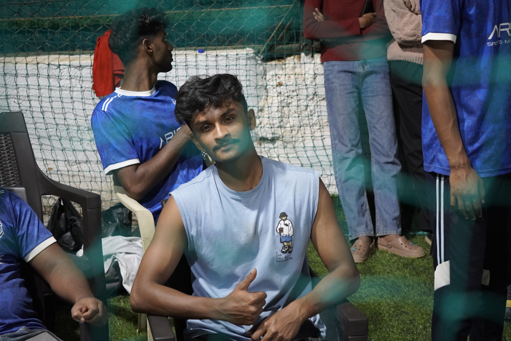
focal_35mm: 82
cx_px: 256
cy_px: 170
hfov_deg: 24.6
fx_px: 1172
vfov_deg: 16.6
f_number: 4.5
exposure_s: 1/200
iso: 4000
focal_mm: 55
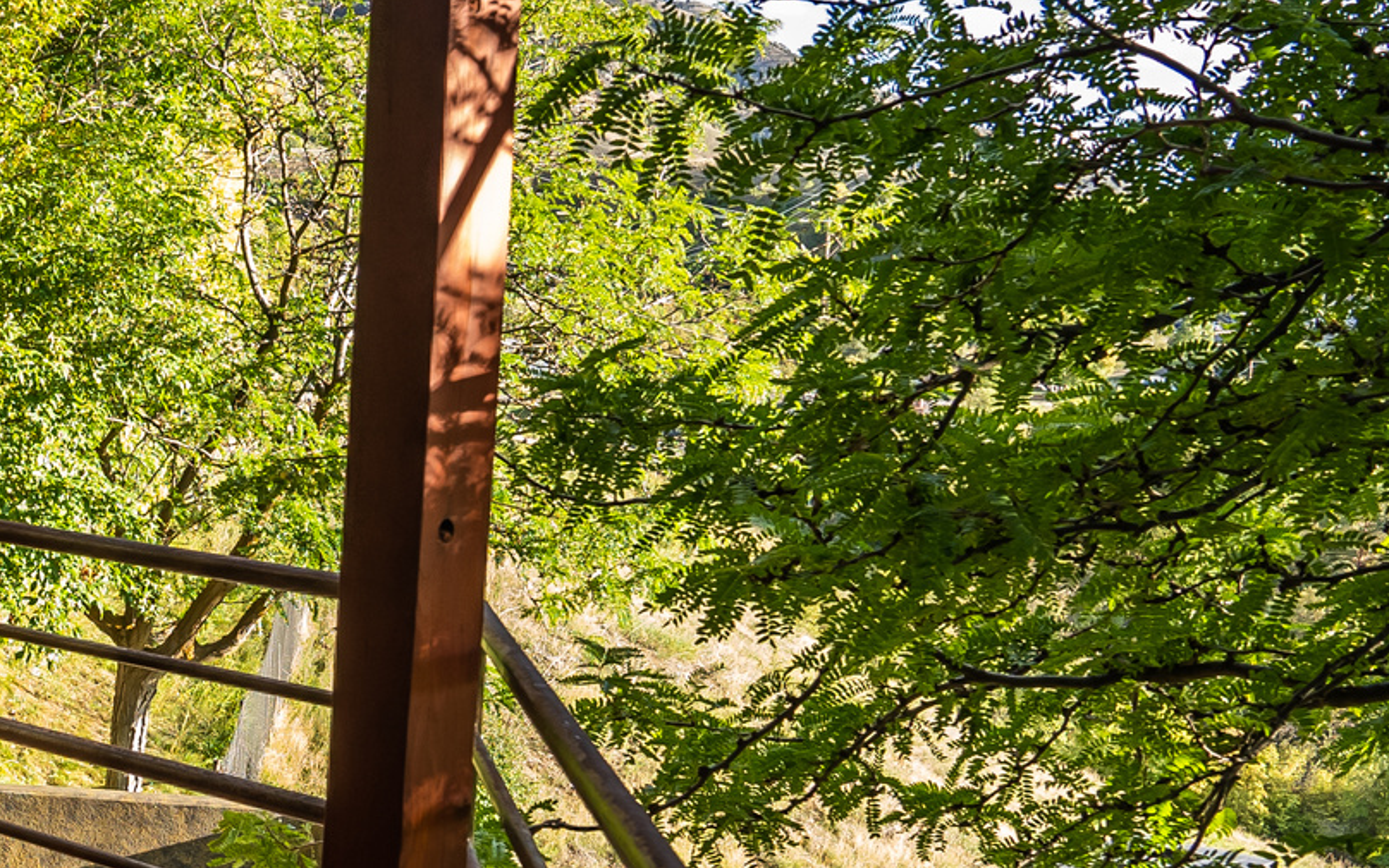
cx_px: -203
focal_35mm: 62
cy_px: 590
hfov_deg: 29.2
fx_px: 2347
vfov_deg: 20.9
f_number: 6.3
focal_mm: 24
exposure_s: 1/80
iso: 320
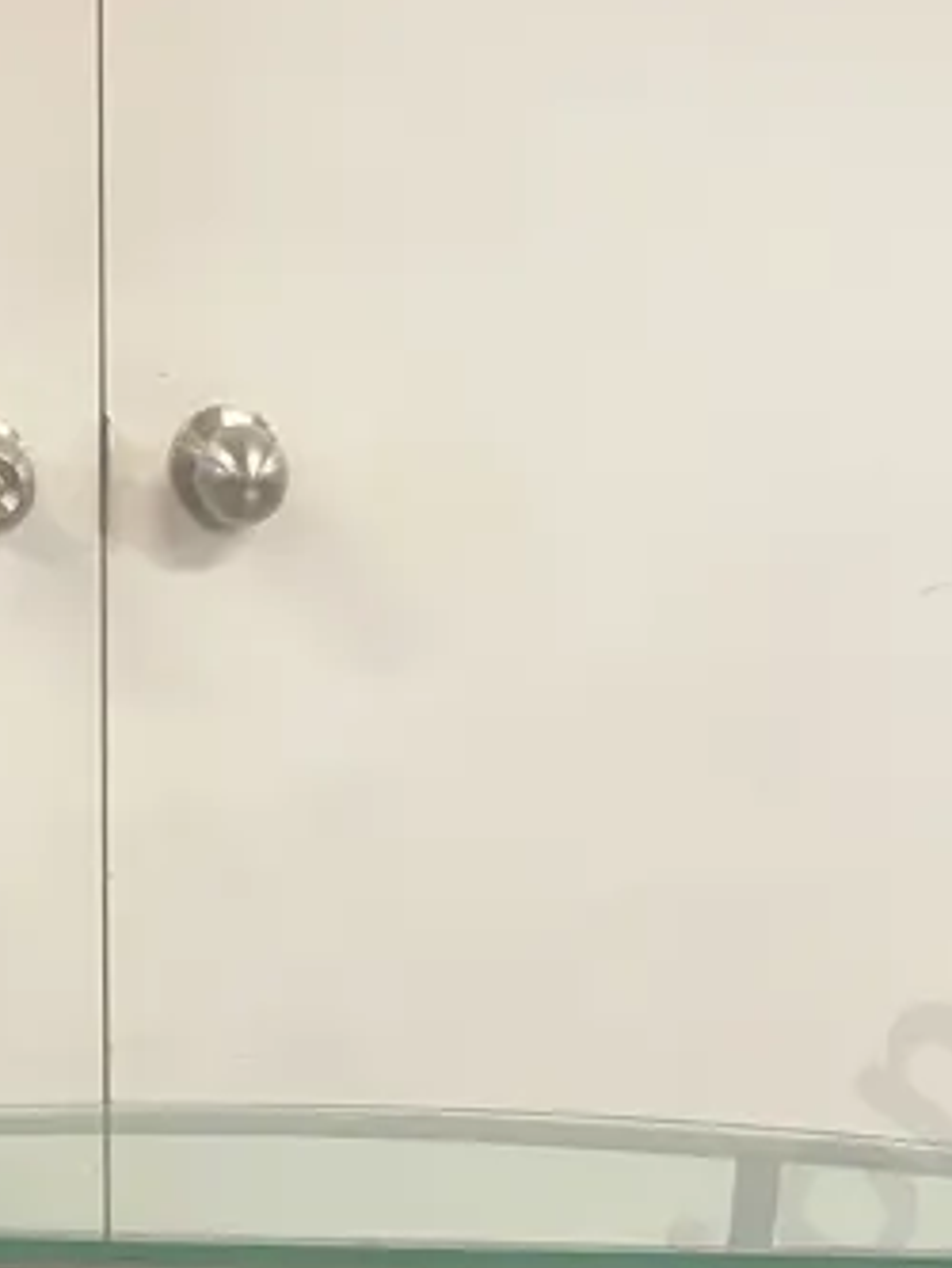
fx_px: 3152
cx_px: 343
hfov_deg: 17.1
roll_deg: -1.6
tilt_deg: -26.9
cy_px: 1873
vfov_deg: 19.9
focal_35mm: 86
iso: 160
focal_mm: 3.99
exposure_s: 1/50
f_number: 1.8
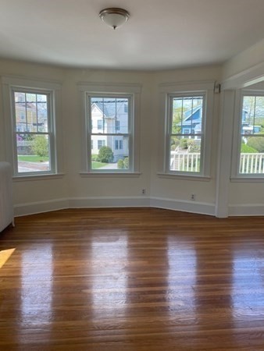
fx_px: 264
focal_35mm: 26
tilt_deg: -7.4
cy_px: 176
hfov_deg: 53.1
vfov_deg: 67.3
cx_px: 132
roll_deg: +0.8
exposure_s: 1/184
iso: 32
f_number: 1.8
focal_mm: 4.25
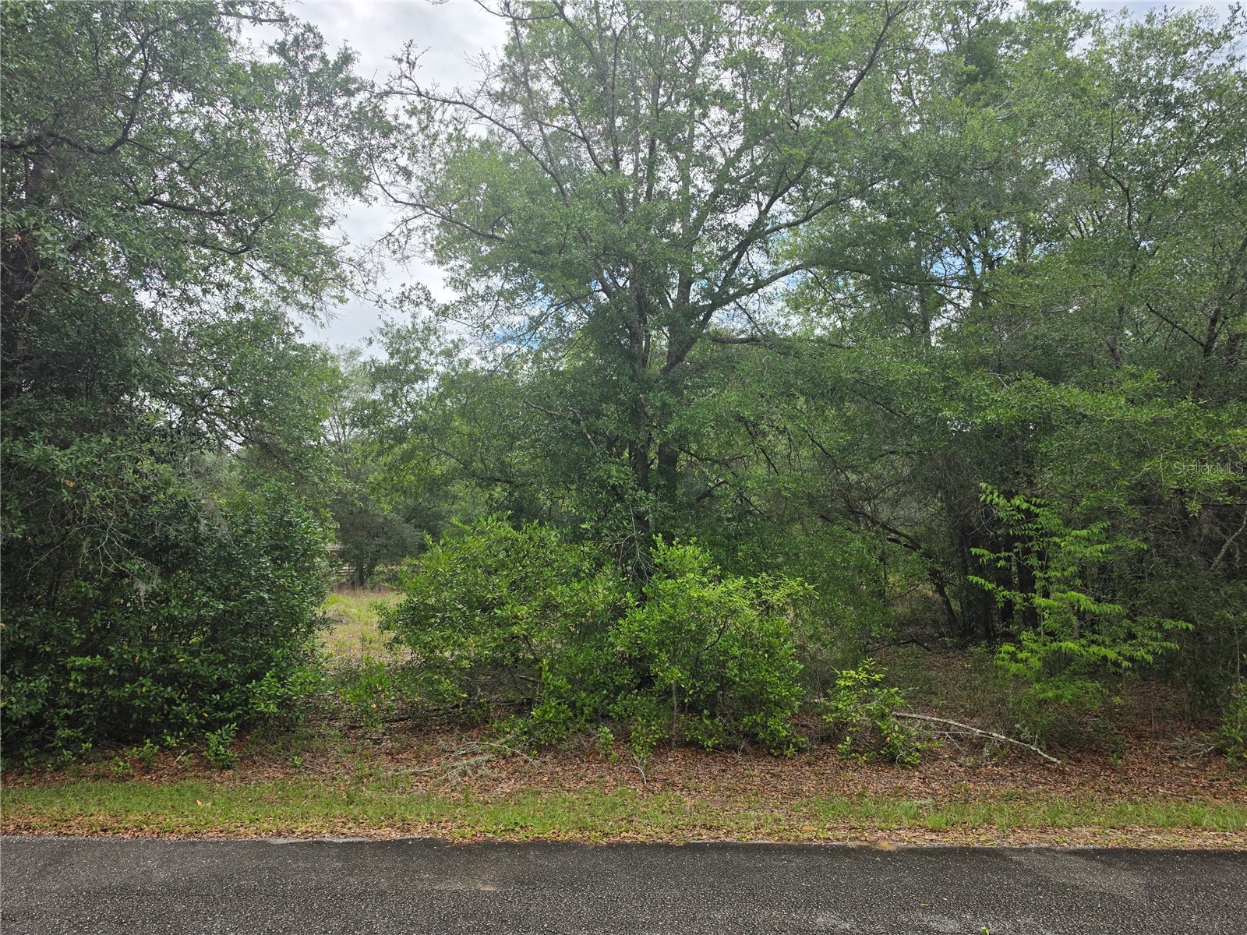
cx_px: 624
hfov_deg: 73.9
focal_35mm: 23
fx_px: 829
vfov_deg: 58.9
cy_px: 468
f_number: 1.4
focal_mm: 6.5
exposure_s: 1/7939
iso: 50
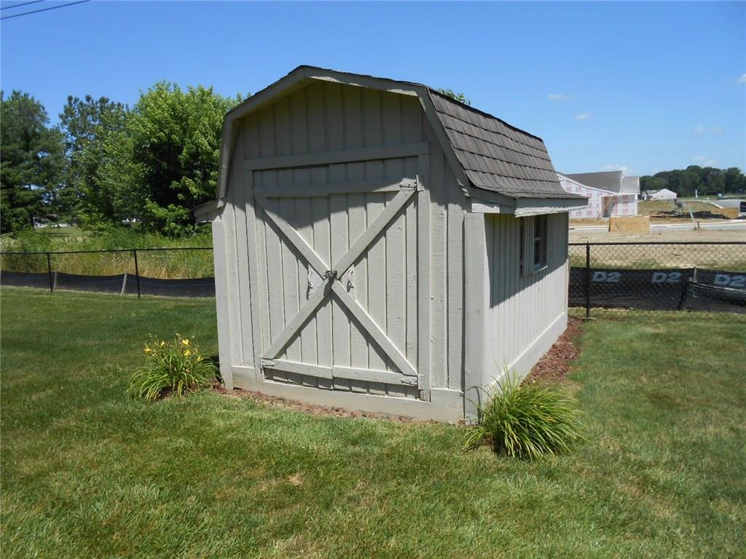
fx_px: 560
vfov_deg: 53.1
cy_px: 280
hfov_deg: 67.3
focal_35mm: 26
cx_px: 373
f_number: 3.5
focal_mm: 4.6
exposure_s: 1/1000
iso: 80
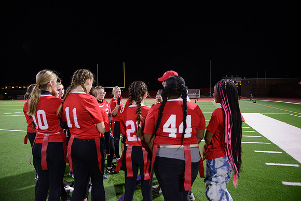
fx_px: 201
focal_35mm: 24
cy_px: 100
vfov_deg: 53.2
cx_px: 150
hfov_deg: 73.7
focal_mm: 24
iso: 3200
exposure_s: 1/320
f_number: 2.8
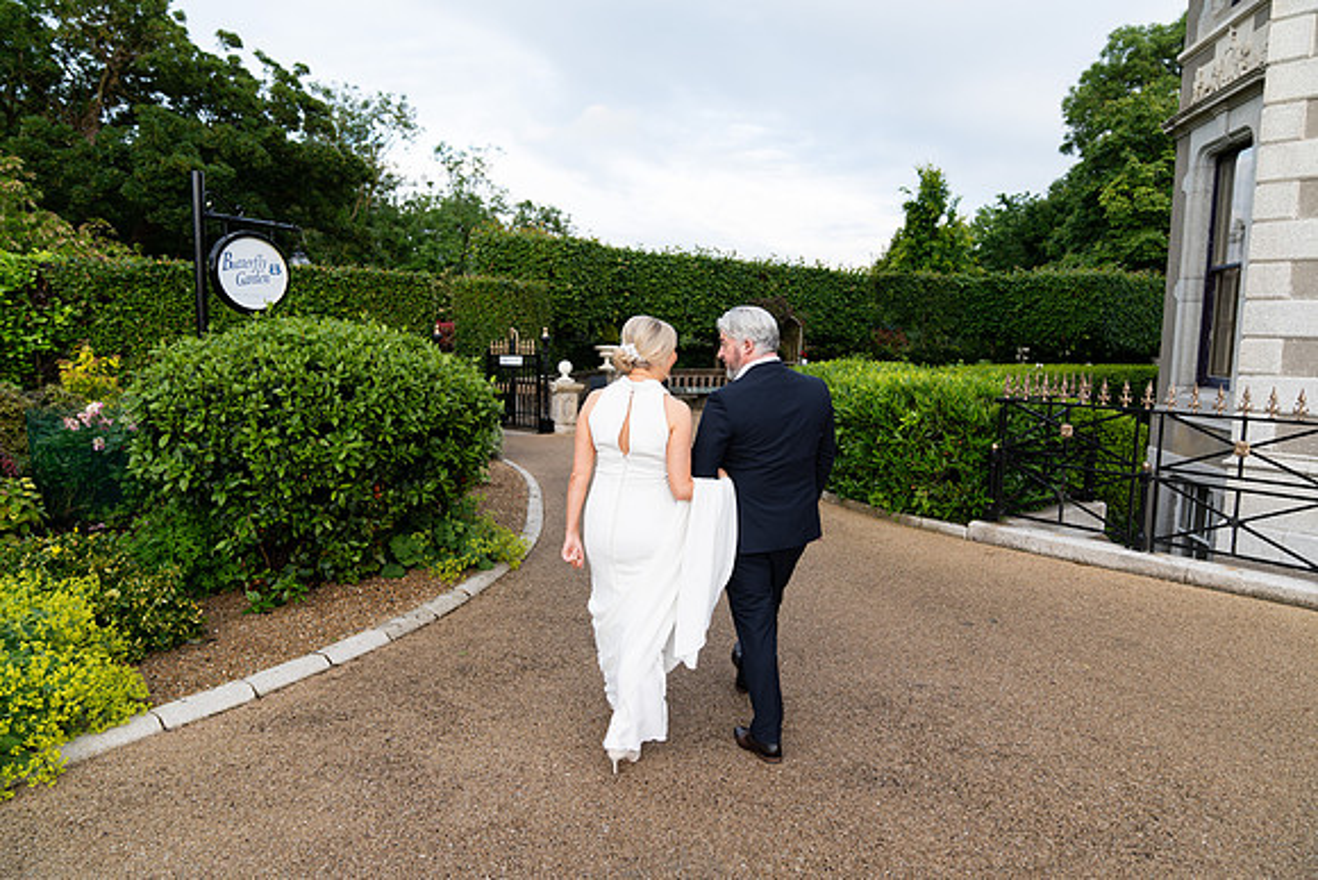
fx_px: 879
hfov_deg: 73.7
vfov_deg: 53.2
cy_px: 440
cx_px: 659
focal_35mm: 24
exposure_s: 1/200
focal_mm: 24
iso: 125
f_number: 2.8
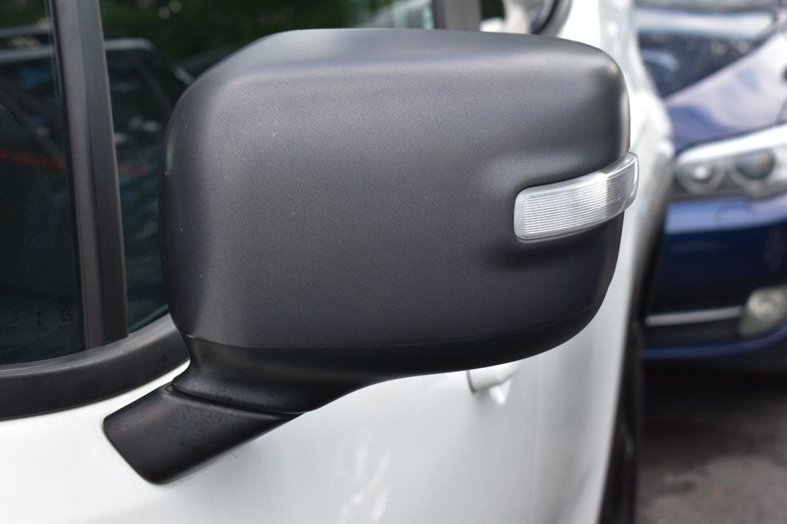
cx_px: 394
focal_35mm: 69
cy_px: 262
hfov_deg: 29.3
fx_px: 1508
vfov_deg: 19.7
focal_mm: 46
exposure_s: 1/80
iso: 400
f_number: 8
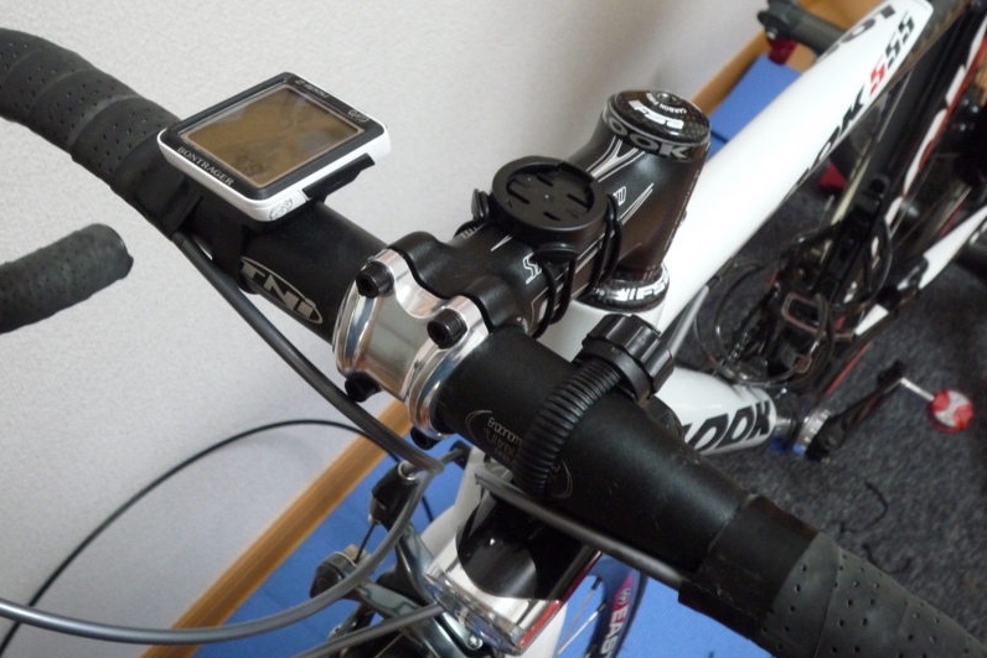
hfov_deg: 42.7
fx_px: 1261
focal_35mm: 46
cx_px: 494
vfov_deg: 29.2
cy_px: 295
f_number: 4.3
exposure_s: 1/15
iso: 400
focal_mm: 7.8
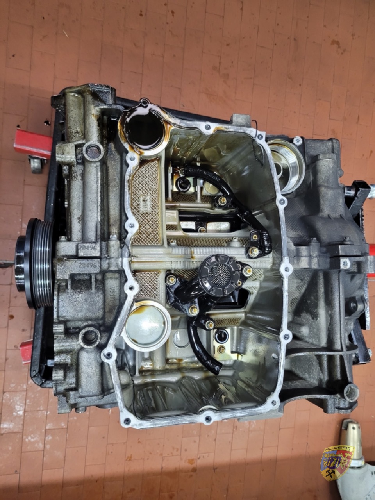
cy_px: 250
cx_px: 188
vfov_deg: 67.3
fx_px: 376
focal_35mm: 26
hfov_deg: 53.1
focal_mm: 5.4
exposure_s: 1/50
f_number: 1.8
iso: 250
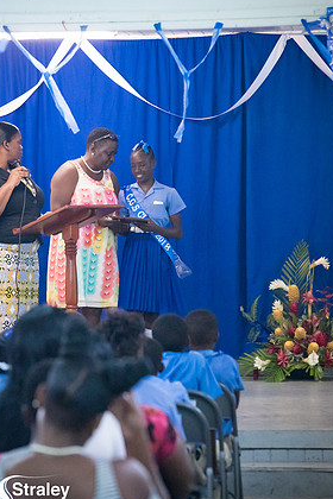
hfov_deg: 7.1
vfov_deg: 10.7
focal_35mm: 193
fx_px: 2678
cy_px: 250
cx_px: 165
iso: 25600
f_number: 6.3
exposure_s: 1/200
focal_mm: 180
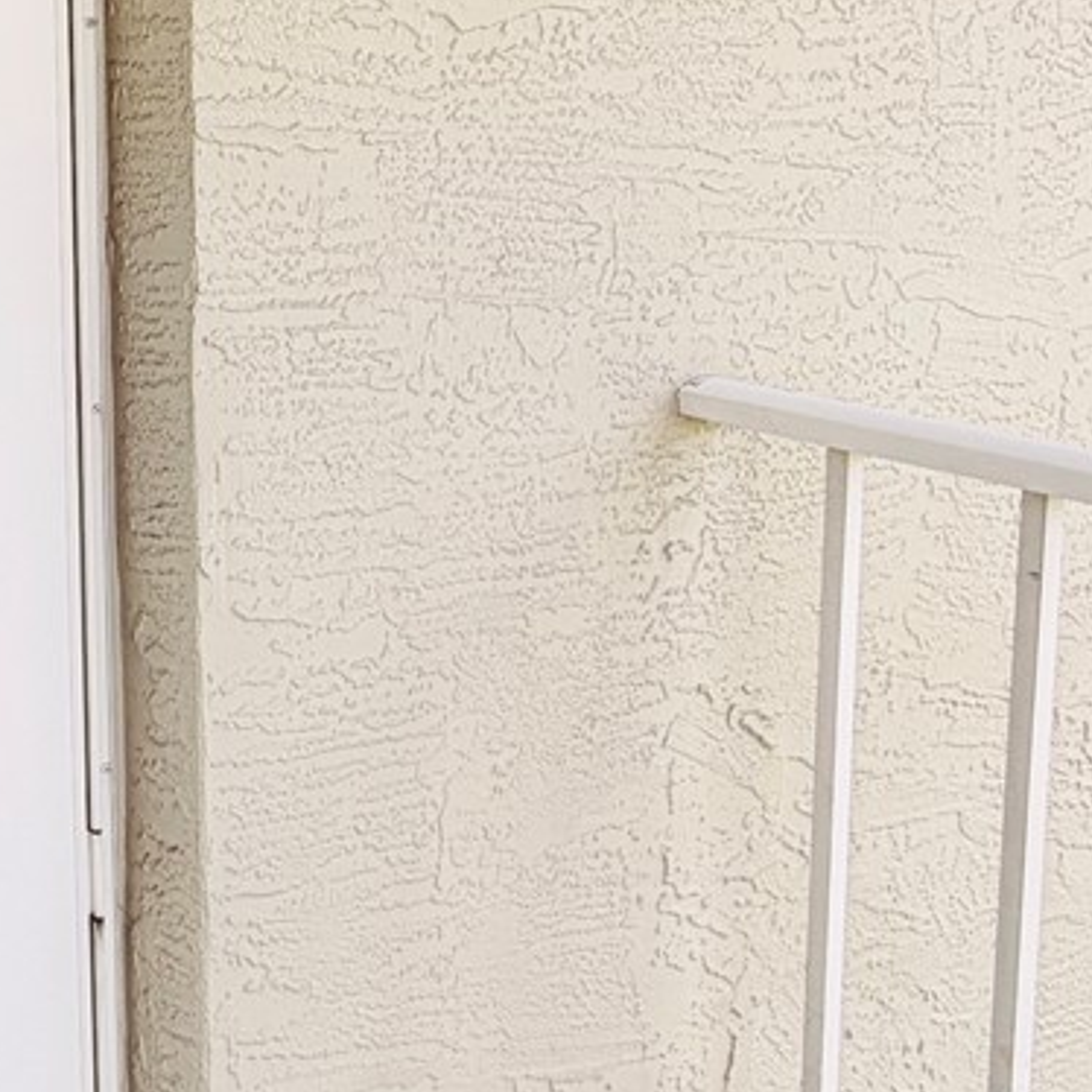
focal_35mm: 53
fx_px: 1892
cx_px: -257
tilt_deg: -7.6
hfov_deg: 27.8
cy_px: 304
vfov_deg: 31.7
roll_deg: +2.2
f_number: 2.2
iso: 20
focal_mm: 2.22
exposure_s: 1/120
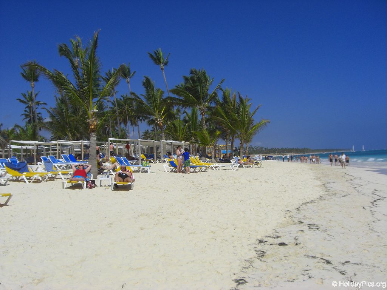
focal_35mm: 38
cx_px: 194
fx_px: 425
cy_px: 145
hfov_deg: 49.0
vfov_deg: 37.7
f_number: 8
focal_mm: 6.2
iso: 64
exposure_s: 1/400
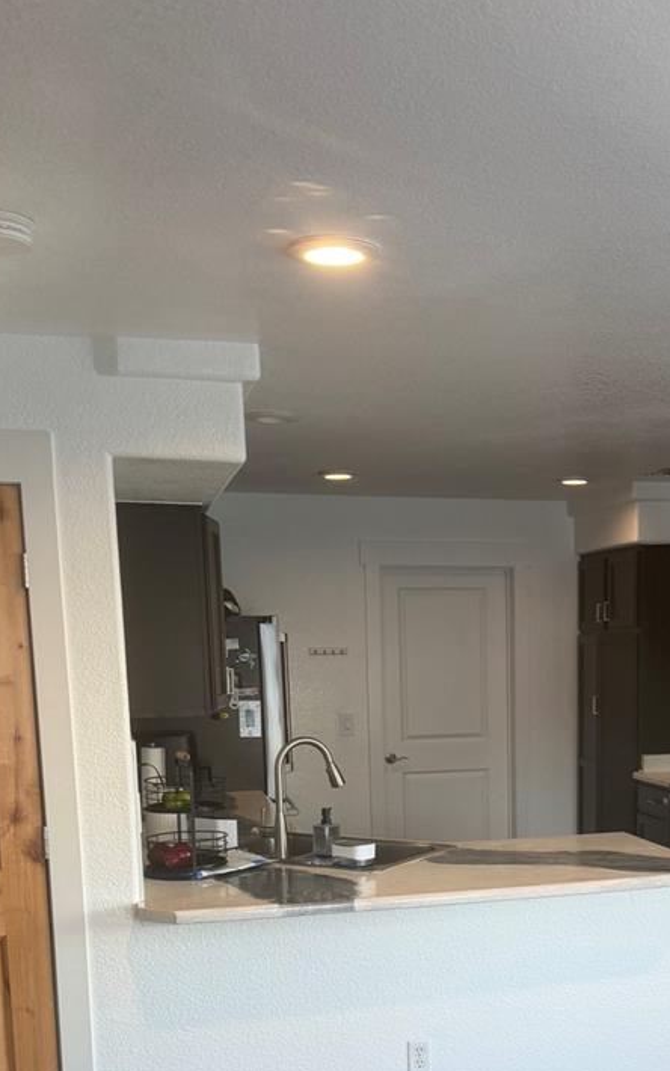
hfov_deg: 29.4
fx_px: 1256
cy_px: 827
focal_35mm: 43
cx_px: 495
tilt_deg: -7.6
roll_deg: +0.0
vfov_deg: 44.4
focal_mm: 6.76
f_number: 1.78
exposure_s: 1/120
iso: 125
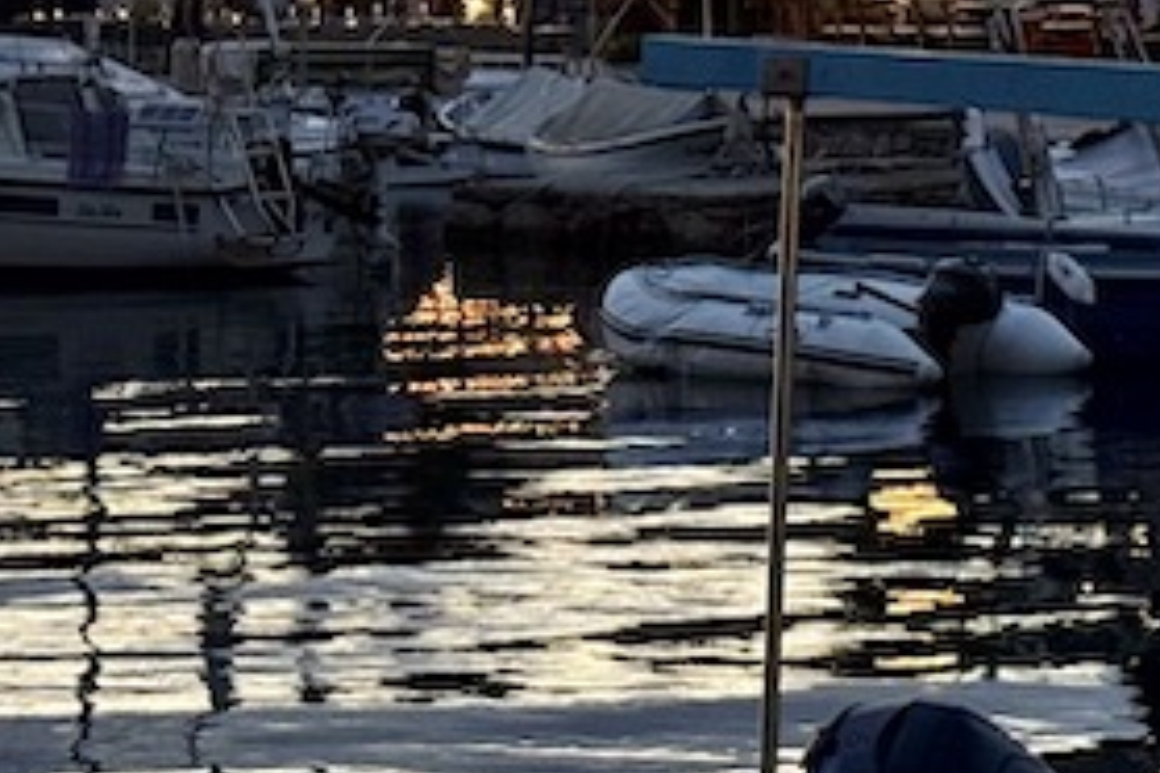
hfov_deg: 11.5
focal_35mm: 179
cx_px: 773
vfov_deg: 7.6
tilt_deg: +1.2
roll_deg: +0.7
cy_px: -179
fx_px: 5767
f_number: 1.78
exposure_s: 1/60
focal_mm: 6.76
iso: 160
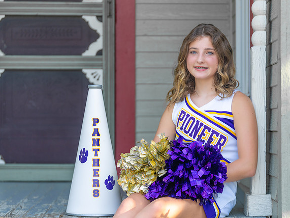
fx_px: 1273
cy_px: 115
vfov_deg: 9.8
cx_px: 195
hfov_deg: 13.0
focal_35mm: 152
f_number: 2.8
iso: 125
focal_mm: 113
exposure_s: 1/320
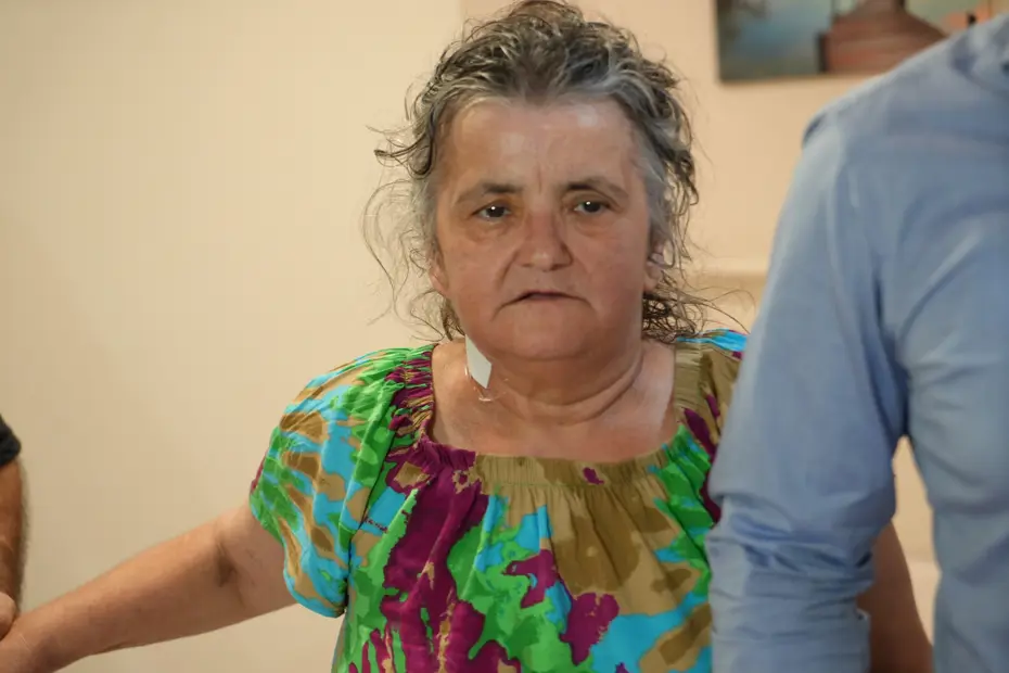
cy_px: 336
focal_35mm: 70
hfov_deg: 28.8
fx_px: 1962
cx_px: 504
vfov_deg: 19.5
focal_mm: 70
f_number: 4
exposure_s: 1/160
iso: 2500
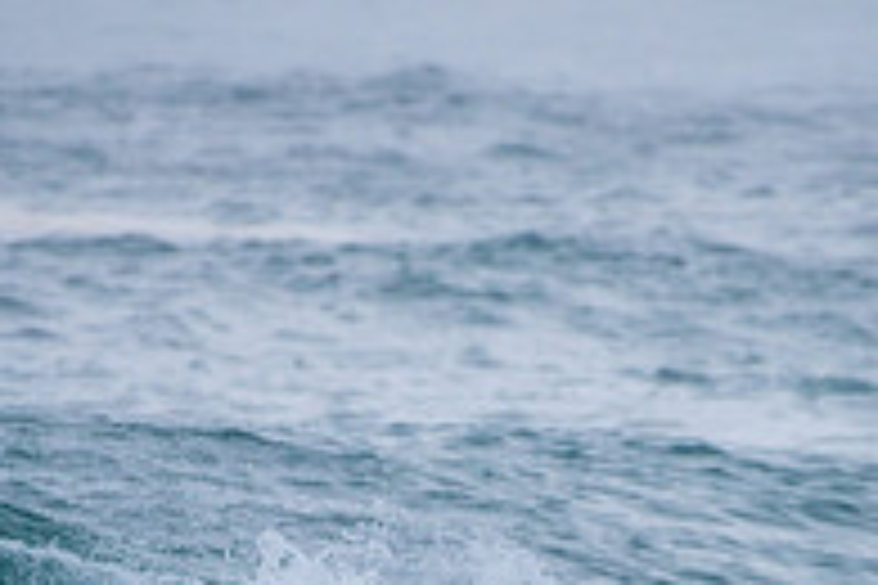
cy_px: 763
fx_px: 36312
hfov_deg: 1.4
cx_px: 473
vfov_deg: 0.9
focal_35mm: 1489
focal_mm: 500
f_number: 5.6
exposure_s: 1/1000
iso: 280
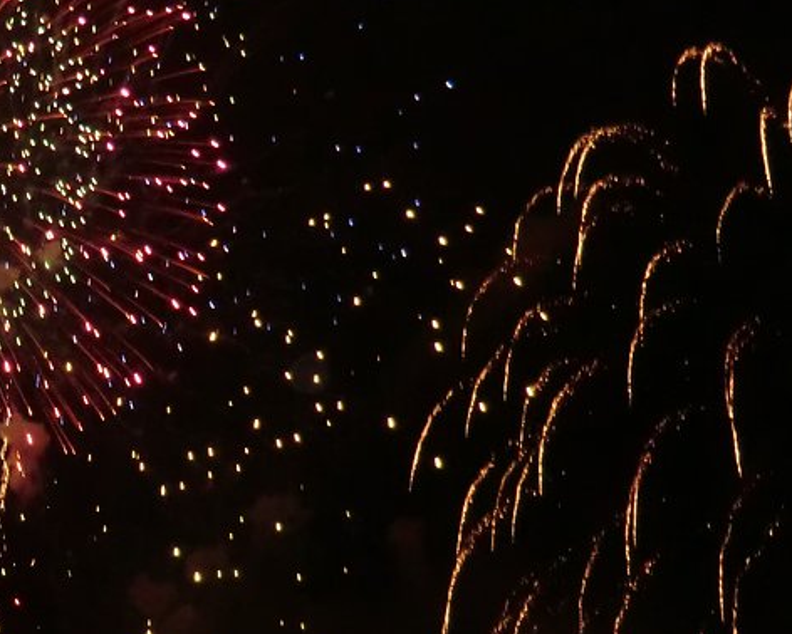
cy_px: 387
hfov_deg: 25.2
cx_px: 18
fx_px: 1688
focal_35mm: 72
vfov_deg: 21.2
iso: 800
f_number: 3.6
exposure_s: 1/15
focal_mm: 6.1
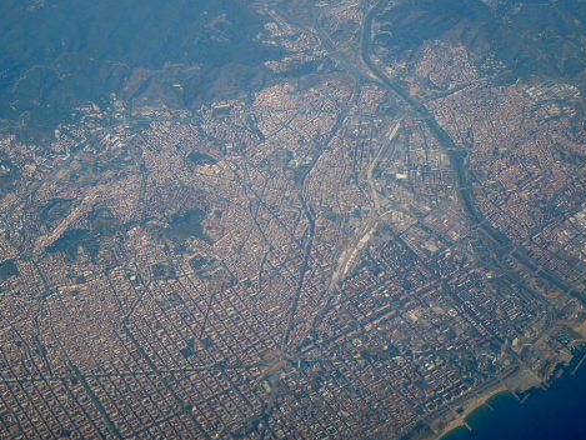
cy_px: 213
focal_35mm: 65
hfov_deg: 29.8
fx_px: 1101
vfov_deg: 22.6
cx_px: 311
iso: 100
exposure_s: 1/400
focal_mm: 11
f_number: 4.3
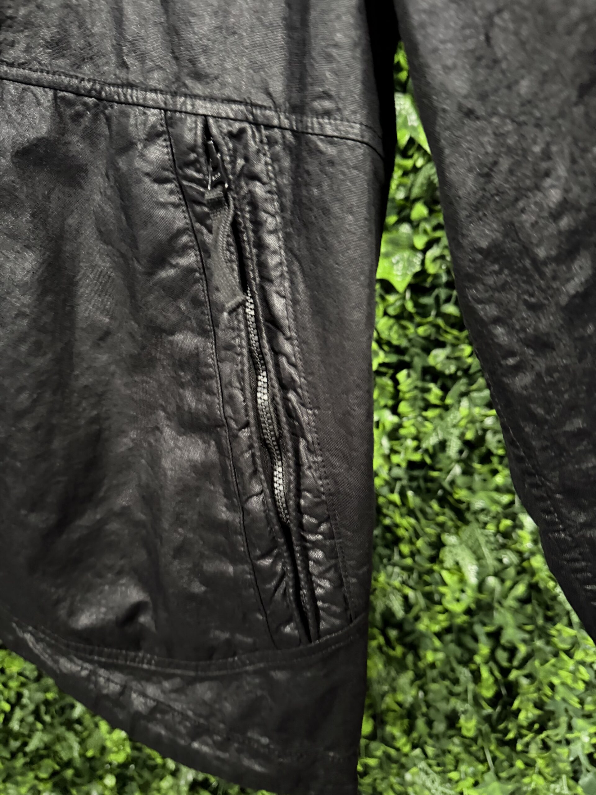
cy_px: 398
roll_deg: -2.8
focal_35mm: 24
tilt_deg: -17.7
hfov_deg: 56.8
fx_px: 551
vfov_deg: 71.6
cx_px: 298
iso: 1250
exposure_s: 1/29
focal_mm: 6.76
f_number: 1.78
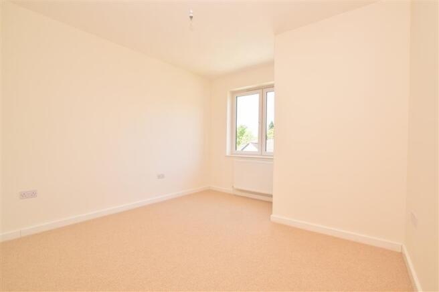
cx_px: 220
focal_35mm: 15
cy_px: 146
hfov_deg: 100.4
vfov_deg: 77.3
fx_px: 183
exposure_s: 1/40
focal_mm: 10
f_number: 11
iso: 250
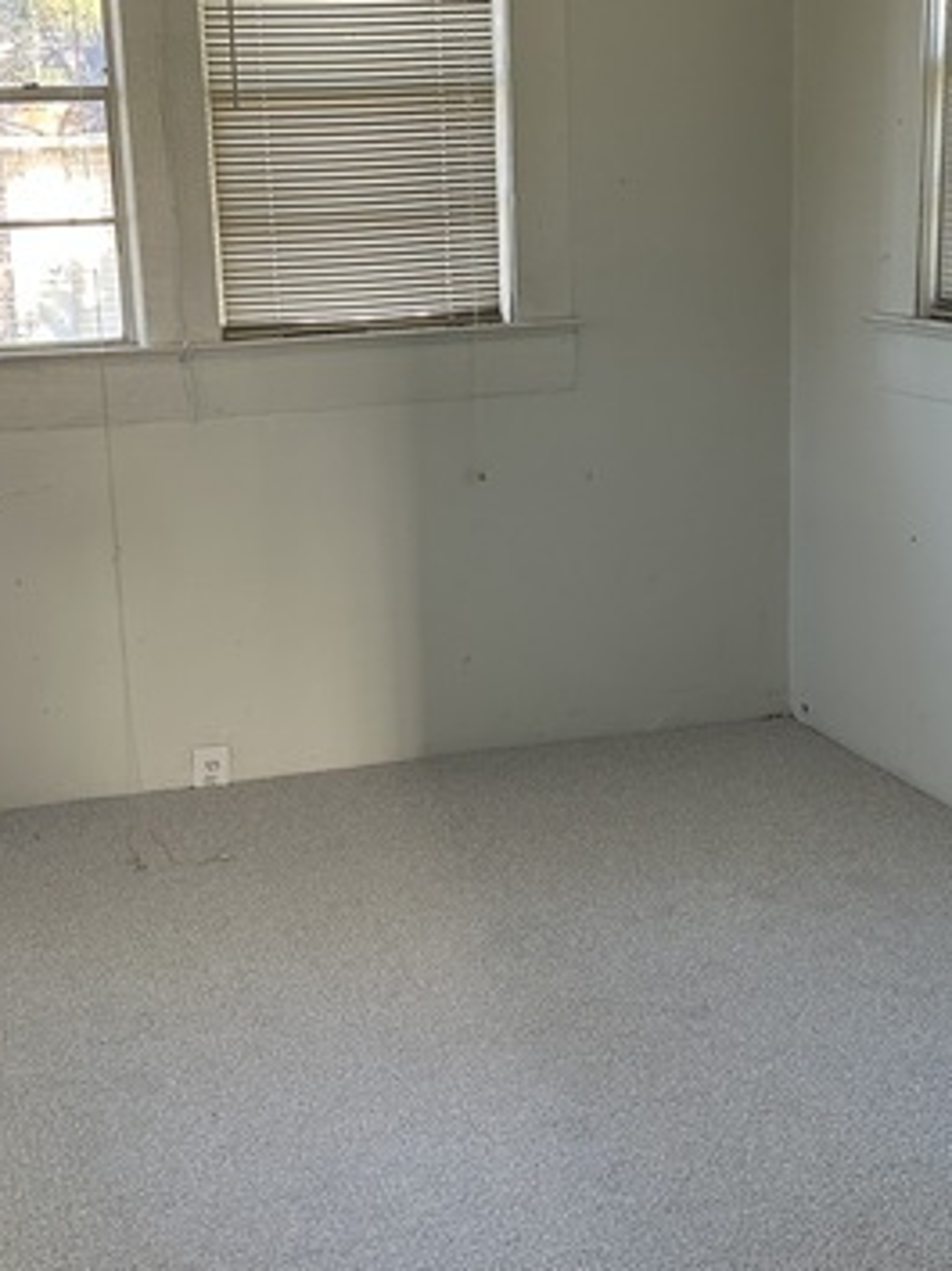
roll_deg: +2.7
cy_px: 537
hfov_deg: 29.6
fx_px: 1799
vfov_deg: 38.8
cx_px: 392
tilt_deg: -12.5
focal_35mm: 49
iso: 100
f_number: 1.5
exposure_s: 1/121
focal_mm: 5.7
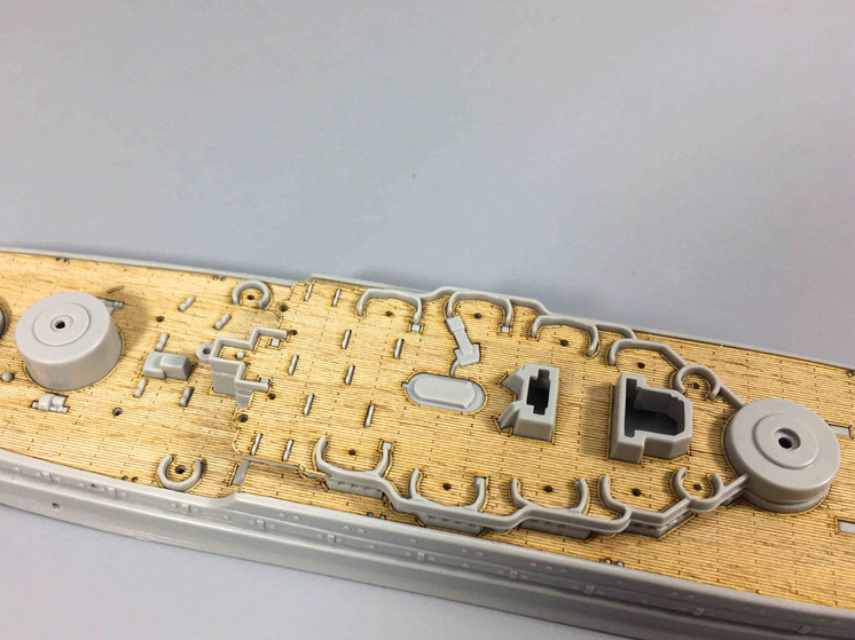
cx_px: 384
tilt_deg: -51.8
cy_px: 319
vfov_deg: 40.7
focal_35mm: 35
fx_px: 864
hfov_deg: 52.5
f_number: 2.2
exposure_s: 1/100
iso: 40
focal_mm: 4.15
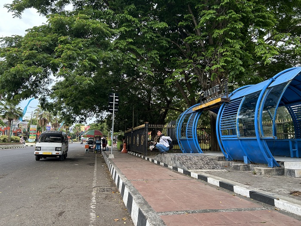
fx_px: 226
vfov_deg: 53.1
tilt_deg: +5.1
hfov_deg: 67.3
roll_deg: -0.4
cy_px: 113
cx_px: 150
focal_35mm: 26
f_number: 1.5
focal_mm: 5.7
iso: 50
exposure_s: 1/827
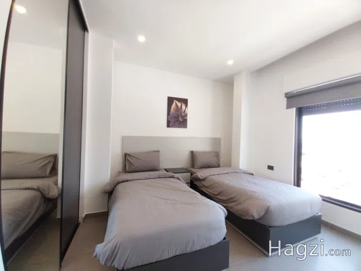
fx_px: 136
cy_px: 136
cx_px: 180
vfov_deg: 89.9
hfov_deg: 106.2
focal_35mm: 13
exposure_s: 1/100
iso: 80
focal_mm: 1.3
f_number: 2.2
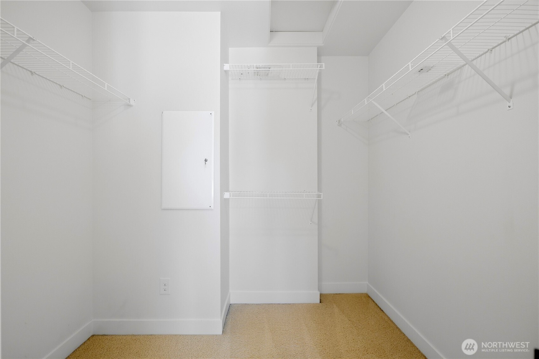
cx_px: 270
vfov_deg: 67.4
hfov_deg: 90.0
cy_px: 180
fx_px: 269
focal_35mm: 18
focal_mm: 18
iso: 400
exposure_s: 1/5
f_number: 9
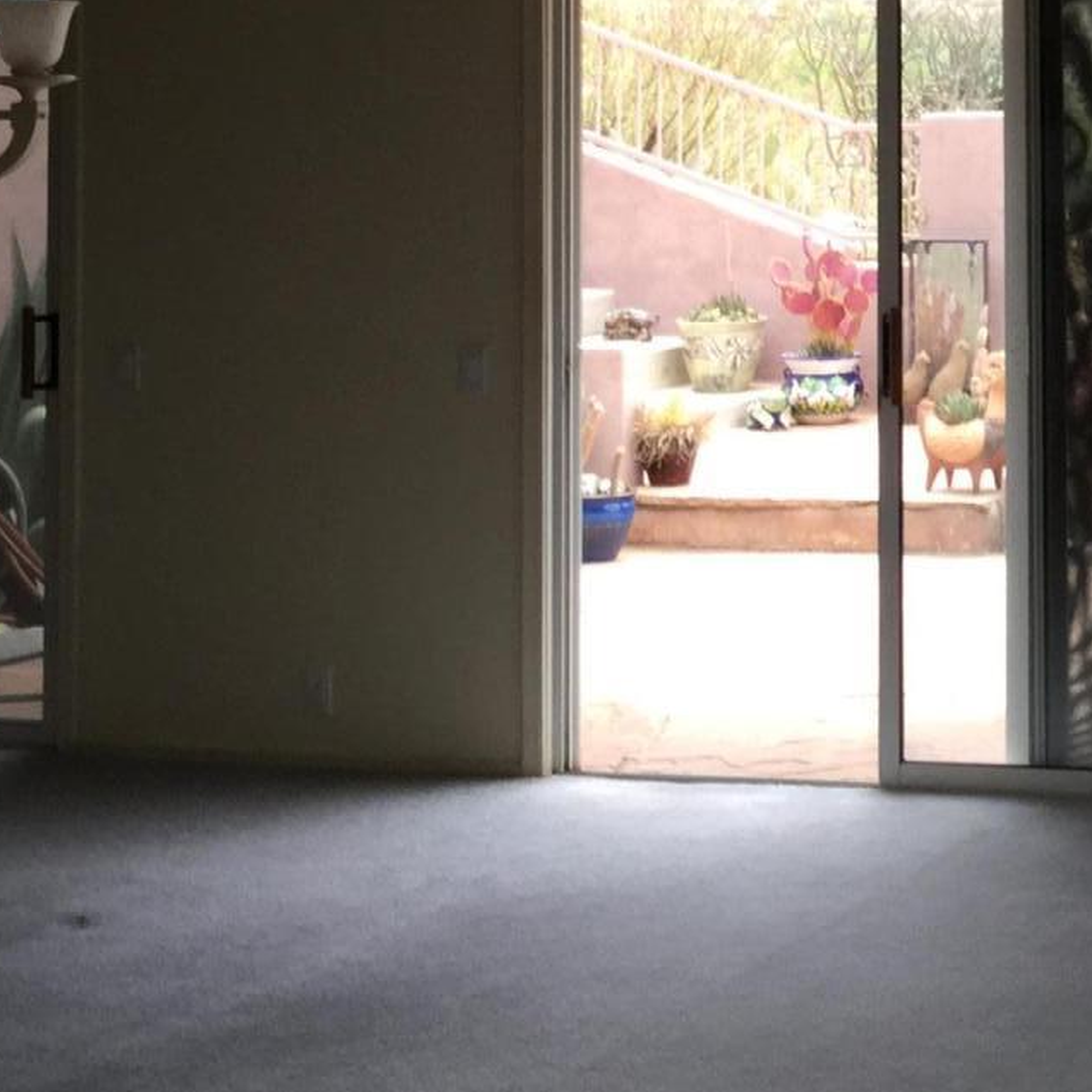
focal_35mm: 86
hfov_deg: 18.4
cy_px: -120
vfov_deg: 19.3
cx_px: 1526
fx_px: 3069
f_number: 2.4
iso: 25
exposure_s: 1/123
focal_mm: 3.3
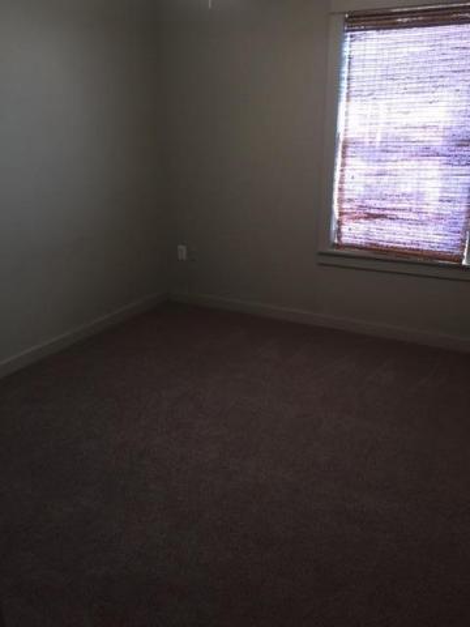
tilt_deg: -19.2
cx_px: 235
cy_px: 314
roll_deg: -0.1
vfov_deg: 61.7
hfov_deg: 48.2
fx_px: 525
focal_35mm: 29
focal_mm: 4.15
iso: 100
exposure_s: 1/15
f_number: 2.2
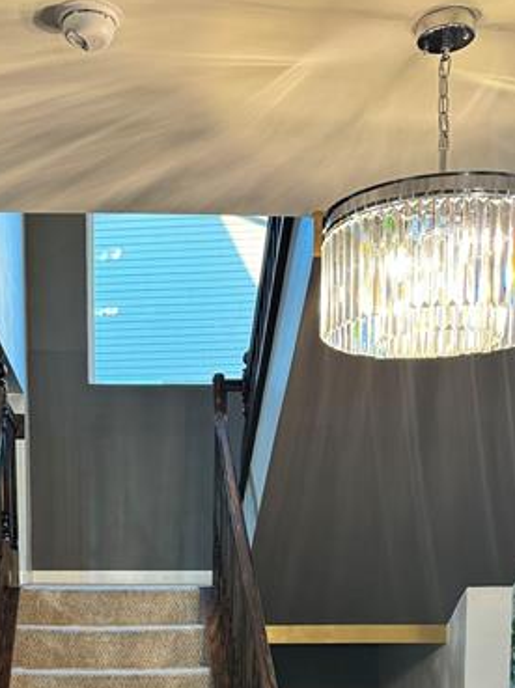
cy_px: 645
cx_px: 140
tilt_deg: -4.5
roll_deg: -0.5
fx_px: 994
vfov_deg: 35.5
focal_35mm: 50
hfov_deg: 28.7
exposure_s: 1/60
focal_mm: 6.76
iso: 320
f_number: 1.78
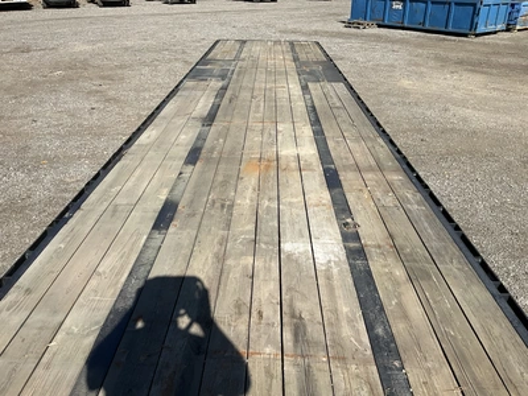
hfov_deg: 61.7
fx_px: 442
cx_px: 264
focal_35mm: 29
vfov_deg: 48.2
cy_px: 198
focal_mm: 3
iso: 25
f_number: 1.8
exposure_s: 1/1912
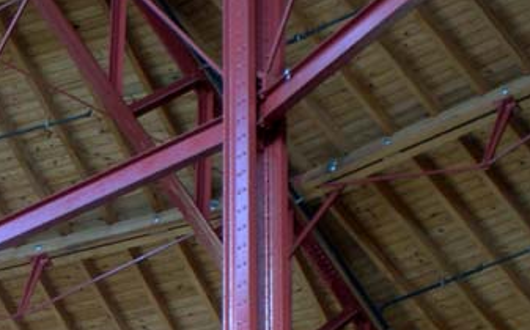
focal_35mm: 257
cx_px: 42
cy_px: 440
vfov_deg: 5.1
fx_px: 3709
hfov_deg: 8.1
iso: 100
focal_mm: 21.6
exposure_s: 1/8.4
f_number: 4.8
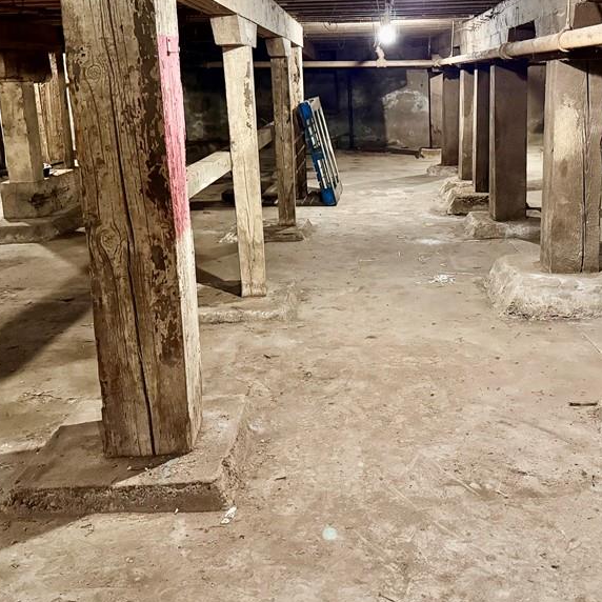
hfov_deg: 43.6
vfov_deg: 43.7
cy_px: 244
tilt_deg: -12.9
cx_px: 372
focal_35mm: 38
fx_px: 748
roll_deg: +1.2
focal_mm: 6.76
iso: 1000
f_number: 1.78
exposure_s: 1/30
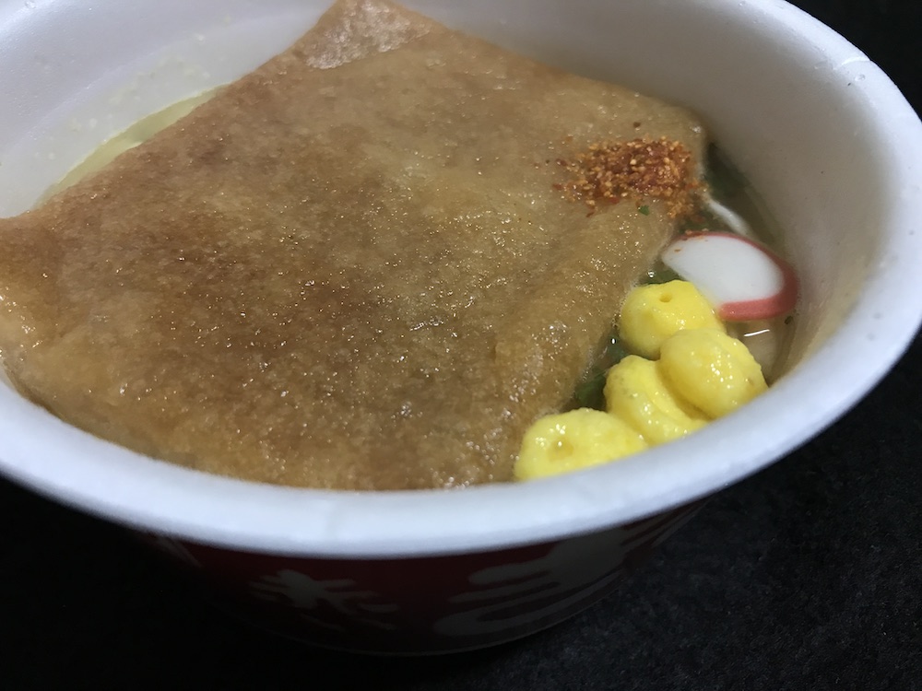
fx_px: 746
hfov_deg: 63.4
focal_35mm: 28
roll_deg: -1.8
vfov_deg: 49.7
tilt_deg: -44.5
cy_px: 346
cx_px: 461
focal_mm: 3.99
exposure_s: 1/15
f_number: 1.8
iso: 50
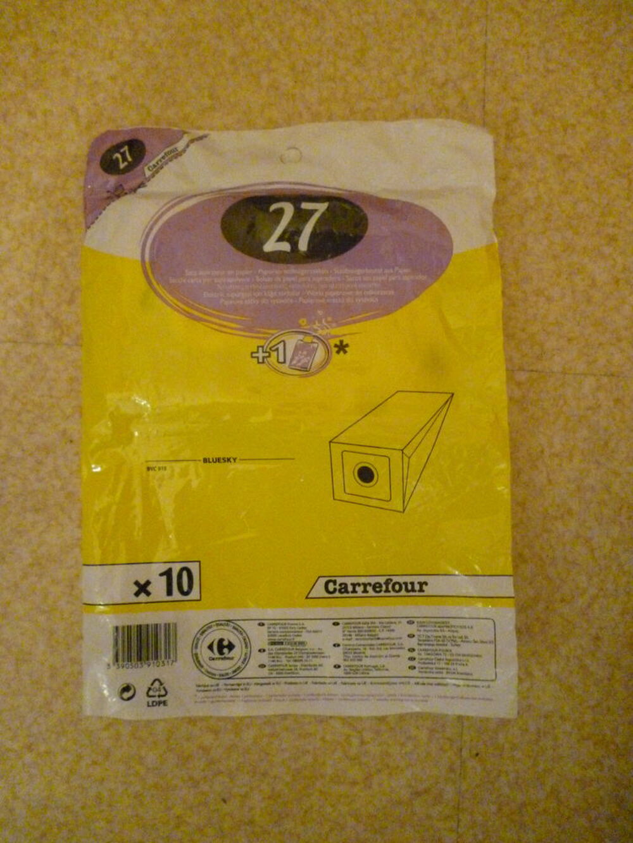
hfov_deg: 49.8
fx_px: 683
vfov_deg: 63.4
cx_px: 316
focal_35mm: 28
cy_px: 422
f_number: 3.1
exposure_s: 1/15
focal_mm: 5
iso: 1000
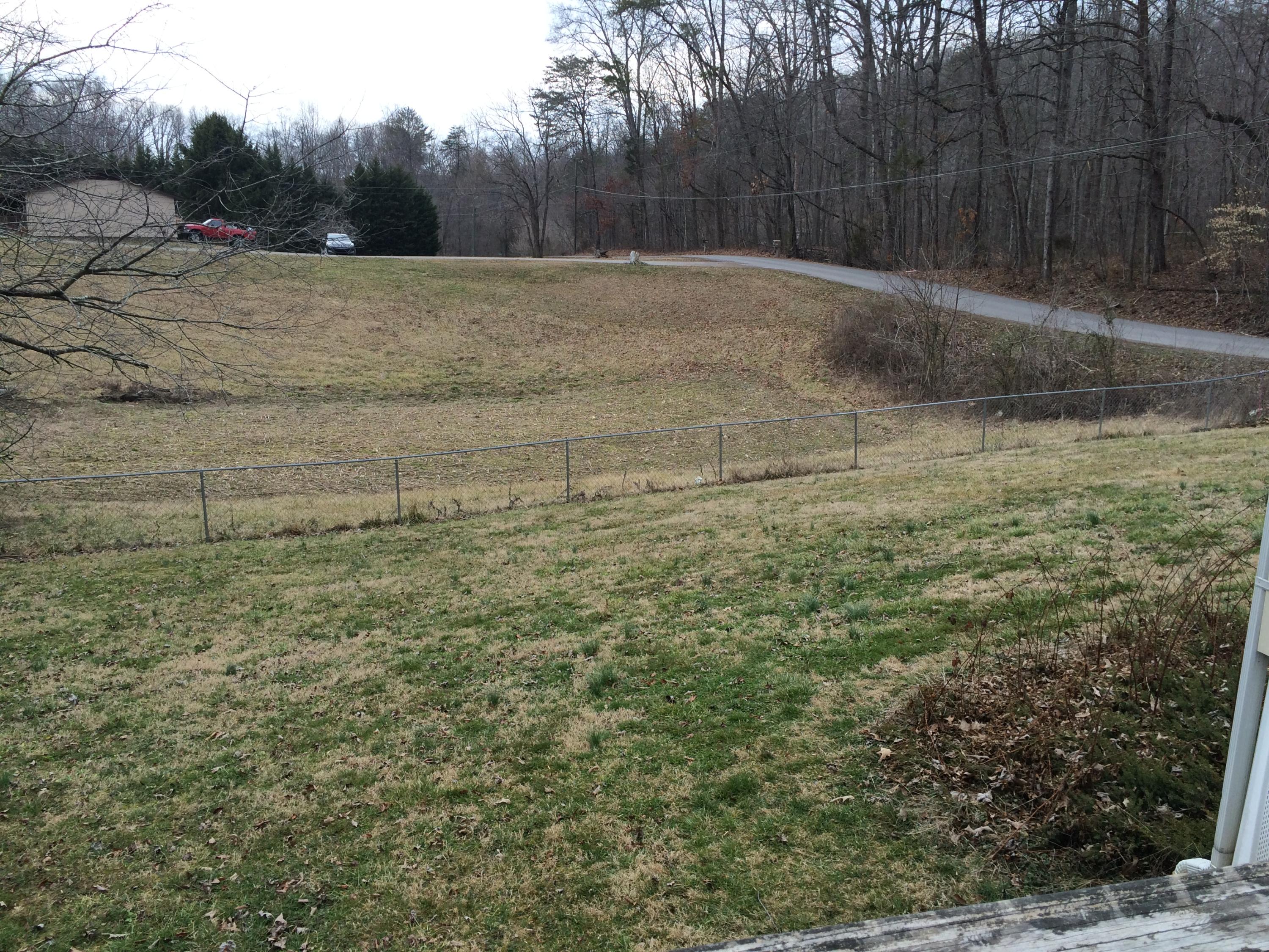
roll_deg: -0.7
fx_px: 1063
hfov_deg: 61.7
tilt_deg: -16.1
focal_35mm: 29
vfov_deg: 48.2
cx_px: 634
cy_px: 476
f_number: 2.2
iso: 32
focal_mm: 4.15
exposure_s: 1/266
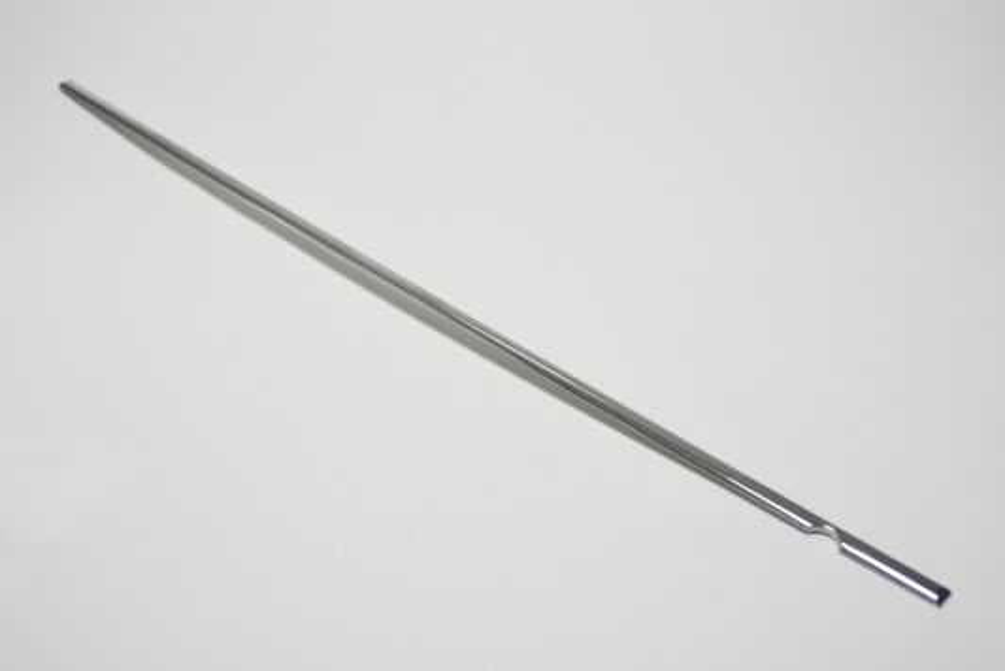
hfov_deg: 42.3
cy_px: 336
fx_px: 1299
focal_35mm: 46
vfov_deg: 29.0
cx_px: 502
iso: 320
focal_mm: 31
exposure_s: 1/100
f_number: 2.8
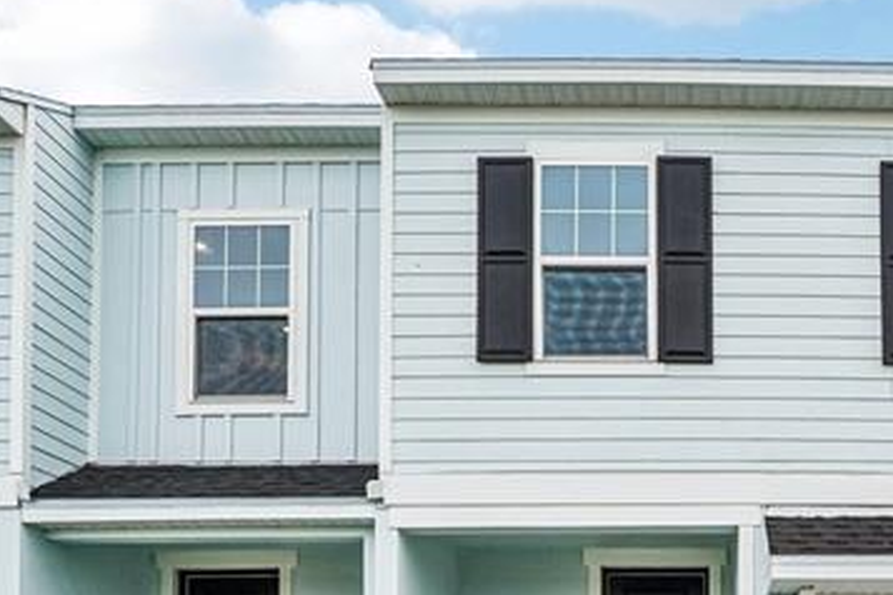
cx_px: 740
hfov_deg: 42.9
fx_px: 1067
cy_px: 738
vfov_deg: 27.1
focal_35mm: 43
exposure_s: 1/90
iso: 100
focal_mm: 10
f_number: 8
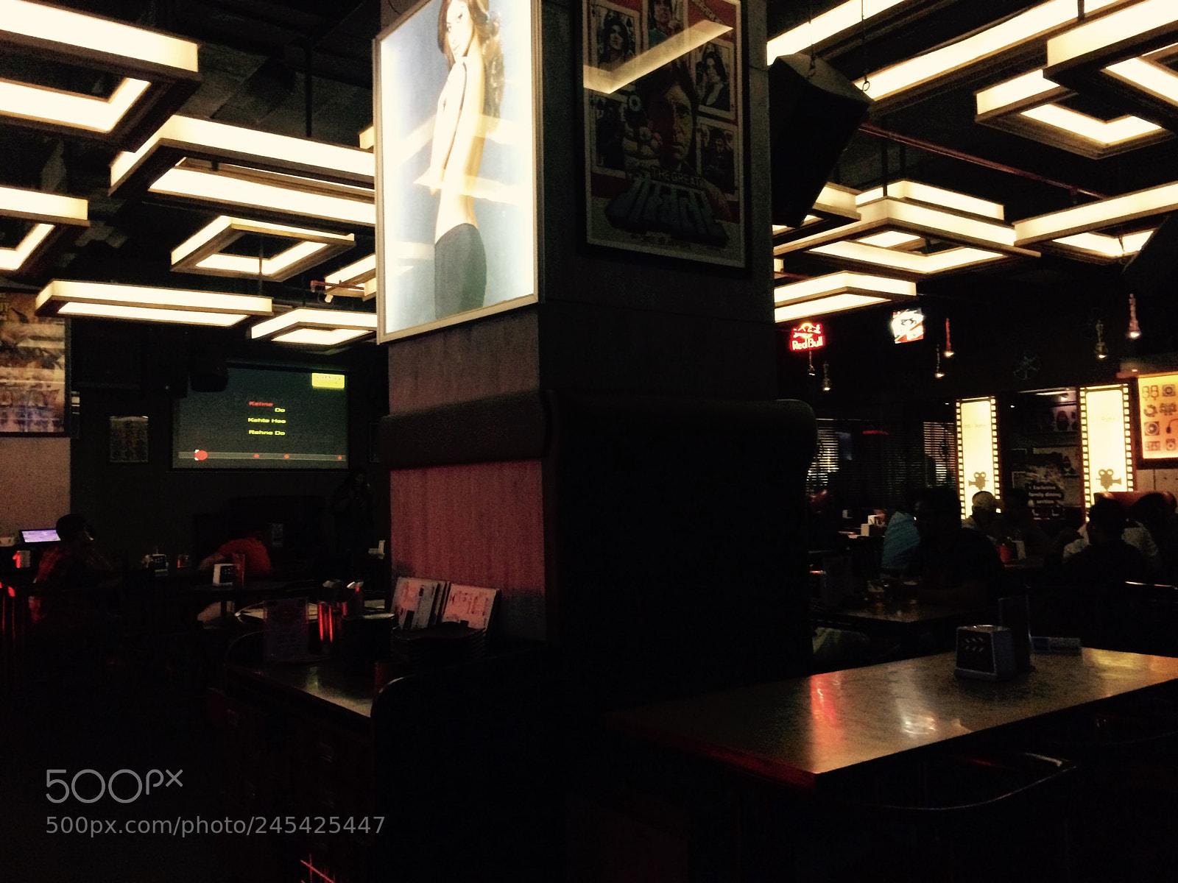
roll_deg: +1.4
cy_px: 442
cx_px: 589
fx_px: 987
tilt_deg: +3.5
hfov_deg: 61.7
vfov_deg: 48.2
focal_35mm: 29
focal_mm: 4.15
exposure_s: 1/17
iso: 400
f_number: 2.2
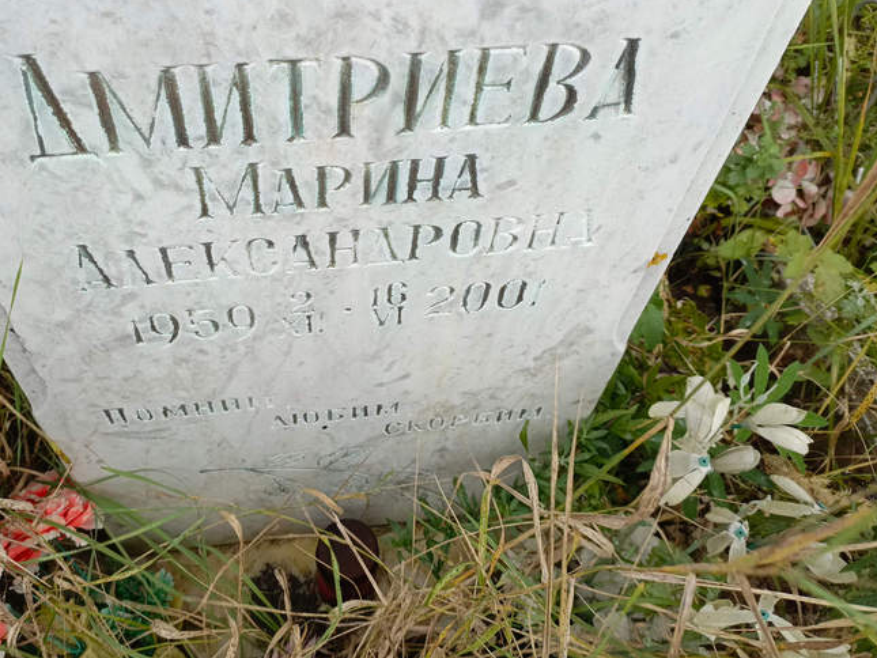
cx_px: 359
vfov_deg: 45.2
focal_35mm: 31
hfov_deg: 58.0
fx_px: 786
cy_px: 262
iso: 101
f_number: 1.69
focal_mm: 4.76
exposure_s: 1/112
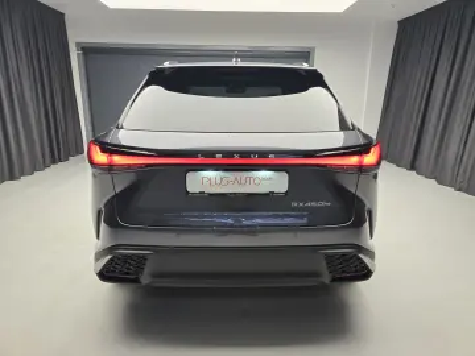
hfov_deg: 73.9
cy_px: 178
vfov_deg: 58.9
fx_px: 316
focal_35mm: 23
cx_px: 238
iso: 200
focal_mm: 6.3
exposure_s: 1/180
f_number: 1.7
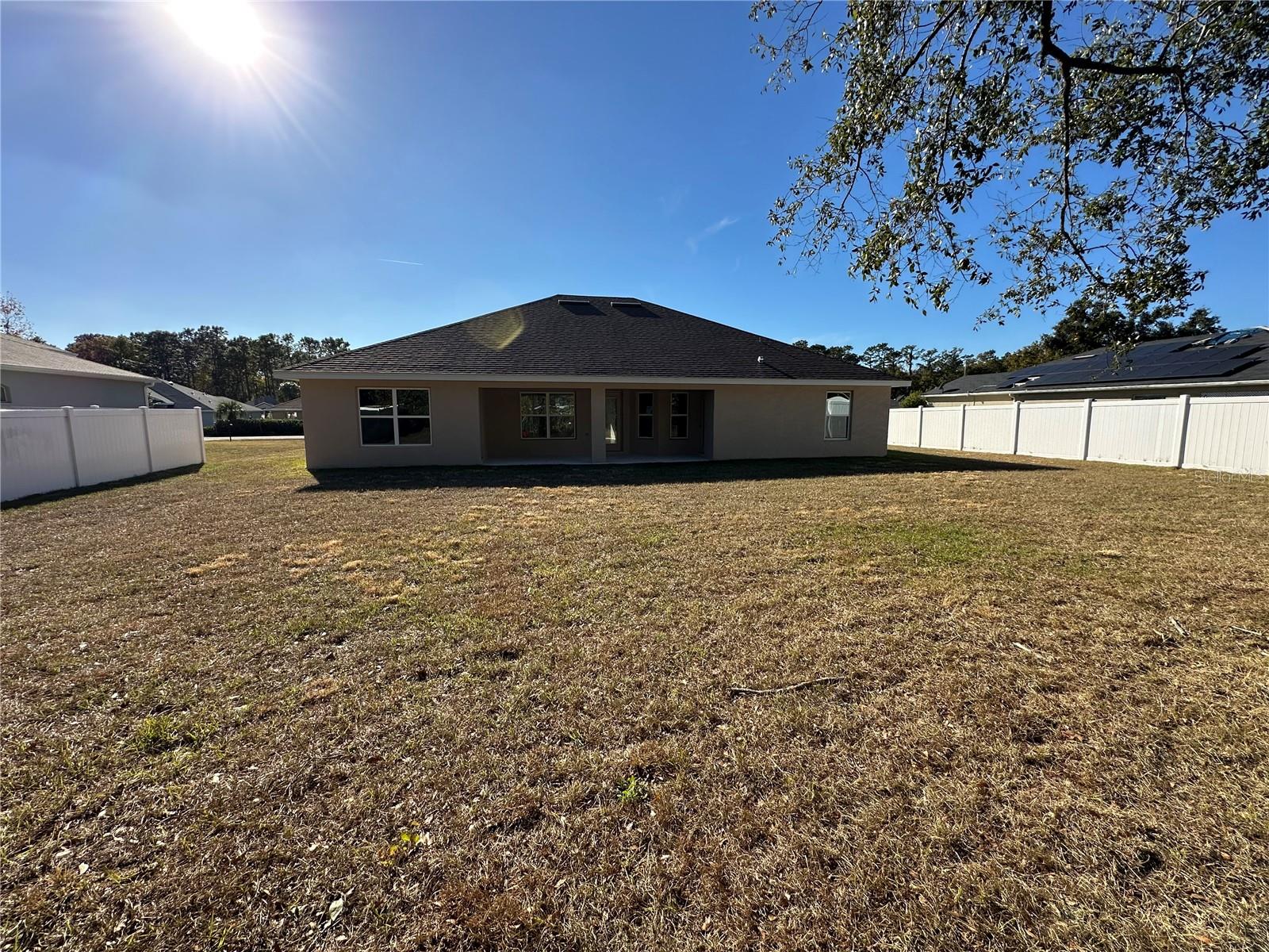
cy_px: 476
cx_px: 634
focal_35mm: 14
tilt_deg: -7.6
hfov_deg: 102.1
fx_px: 513
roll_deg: -0.3
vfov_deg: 85.7
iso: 50
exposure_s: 1/1416
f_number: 2.2
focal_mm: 2.22
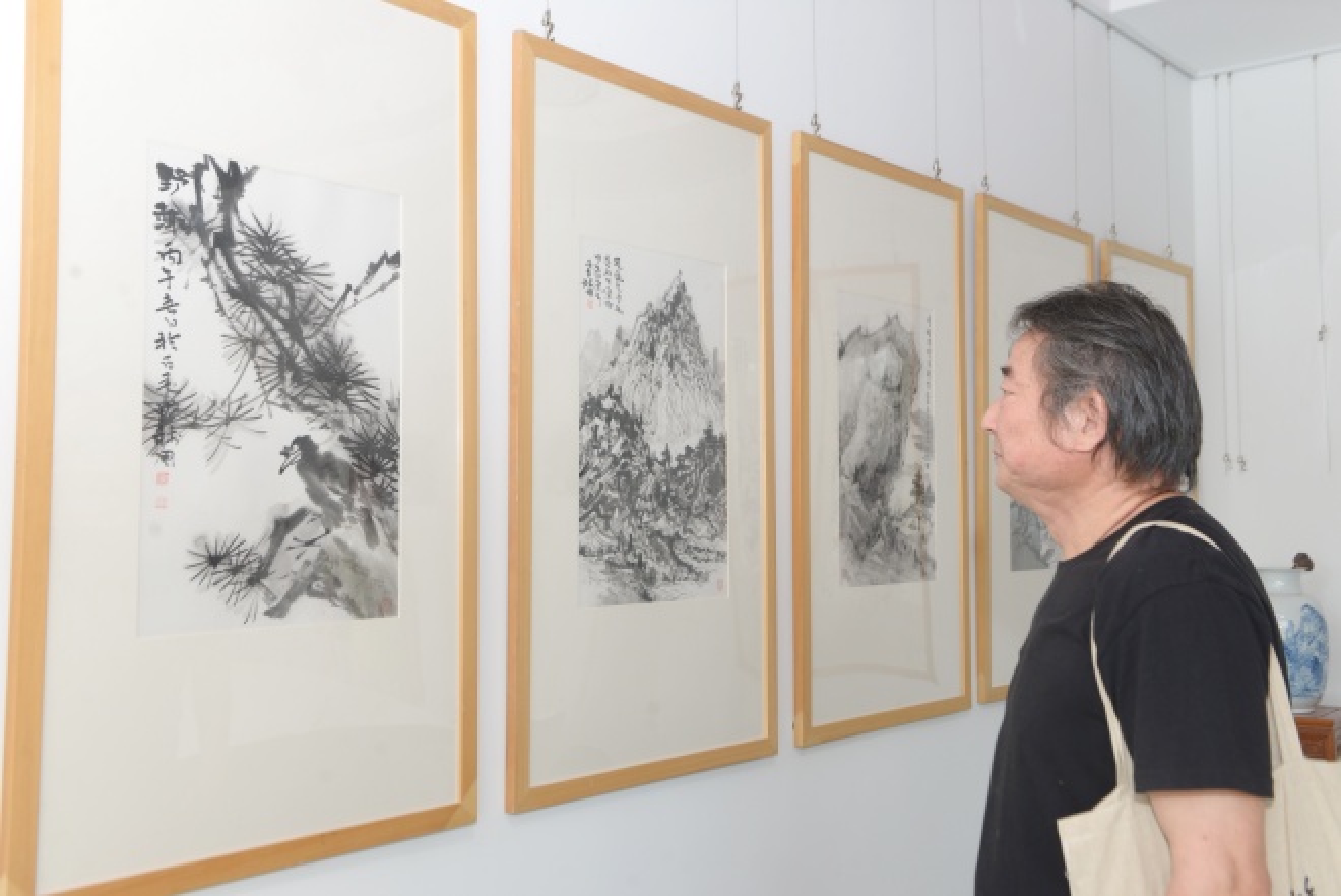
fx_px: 1416
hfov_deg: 50.7
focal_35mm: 38
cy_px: 448
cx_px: 670
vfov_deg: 35.1
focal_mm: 38
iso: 280
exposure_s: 1/160
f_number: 7.1
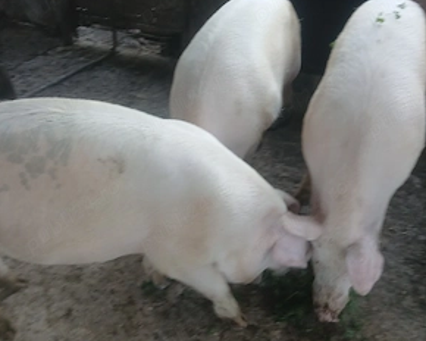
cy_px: 119
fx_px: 441
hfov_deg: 51.5
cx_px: 216
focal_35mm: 35
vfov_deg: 41.8
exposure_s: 1/50.3
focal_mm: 3.98
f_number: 1.8
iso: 125
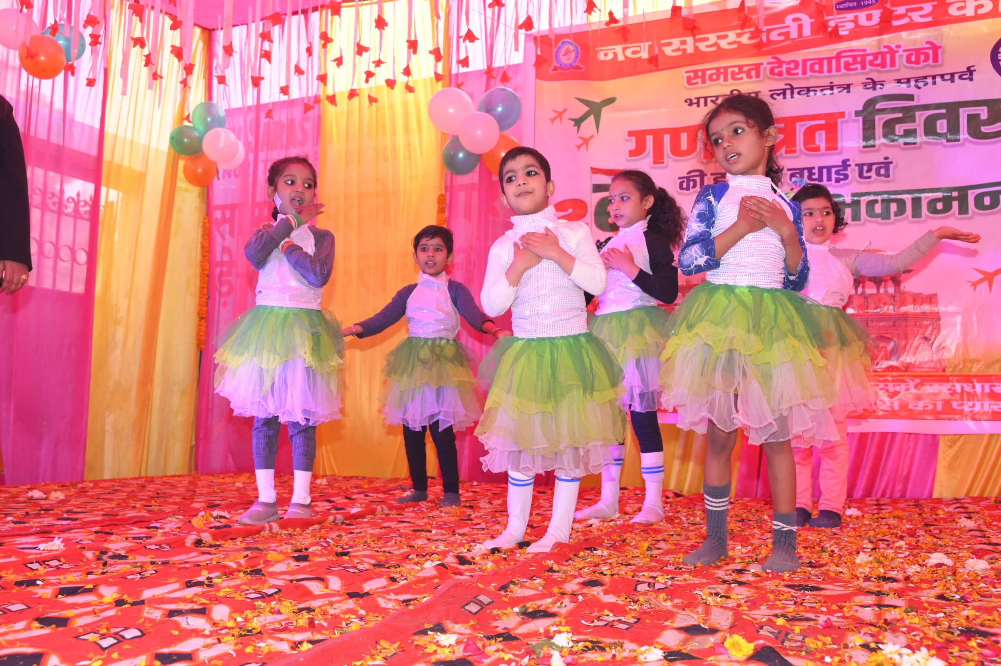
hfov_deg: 56.5
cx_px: 500
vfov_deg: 39.4
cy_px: 333
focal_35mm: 34
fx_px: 931
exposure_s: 1/200
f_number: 6.3
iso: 800
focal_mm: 33.5
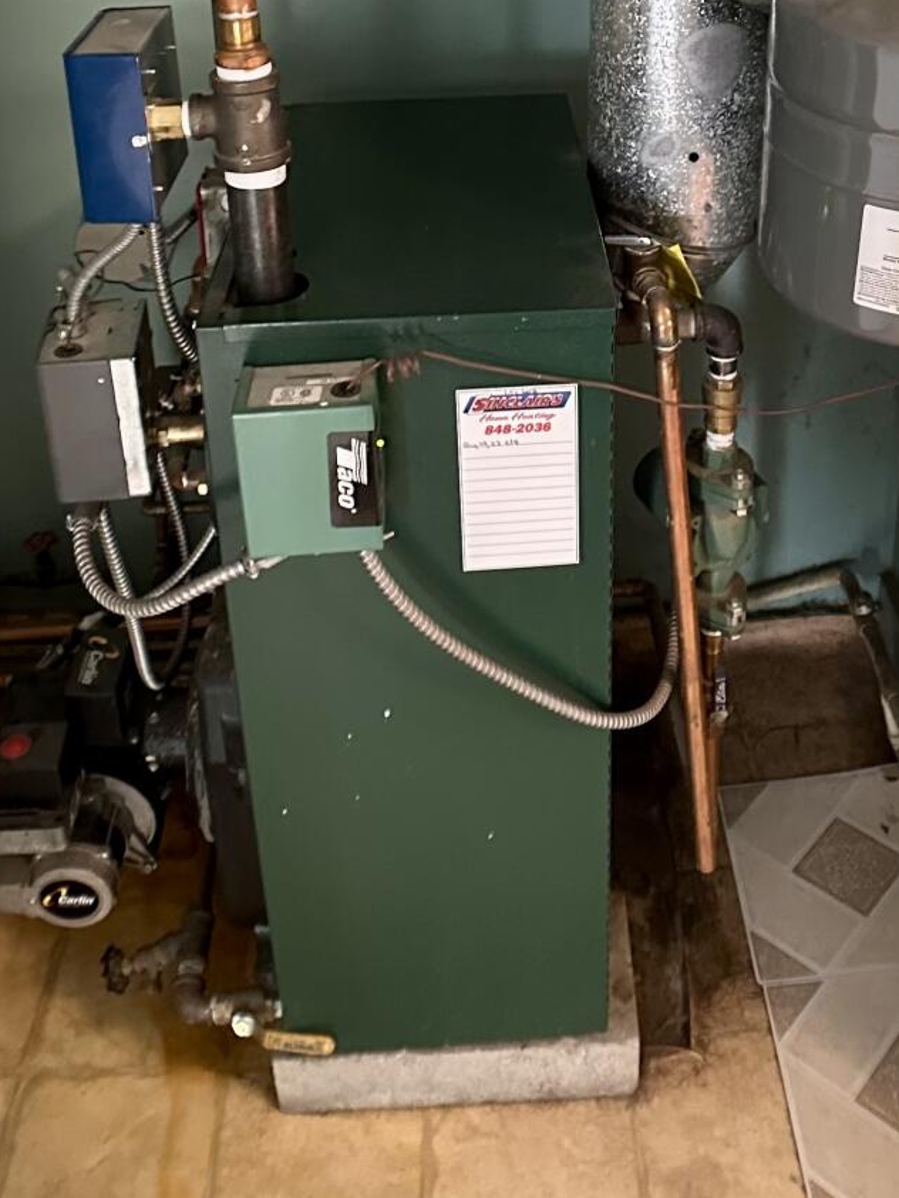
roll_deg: -0.5
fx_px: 1973
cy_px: 85
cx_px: 596
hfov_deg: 25.5
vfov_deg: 31.9
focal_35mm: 57
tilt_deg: -18.8
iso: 640
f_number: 1.78
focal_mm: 6.86
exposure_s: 1/40
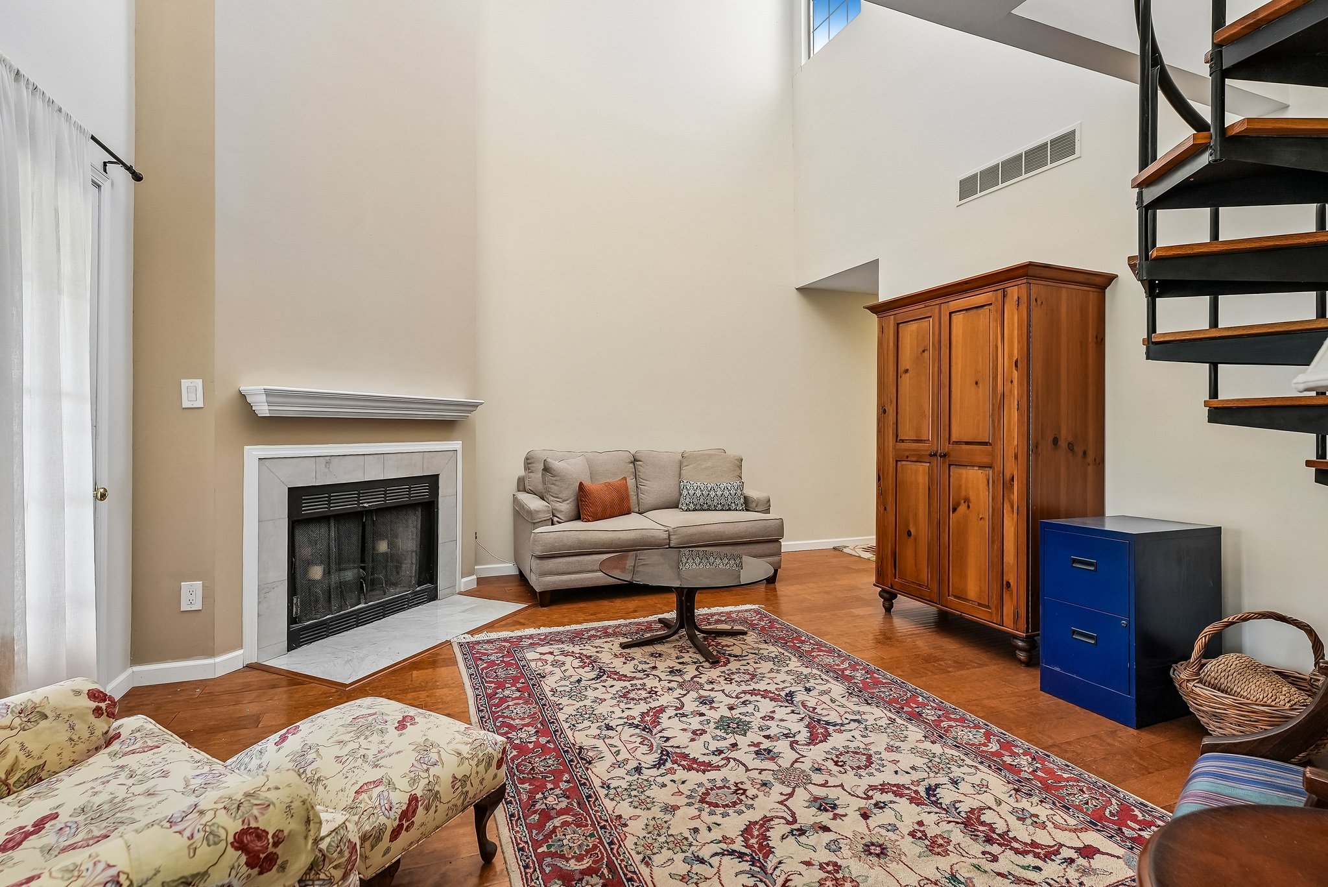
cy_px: 444
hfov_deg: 95.0
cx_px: 664
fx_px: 609
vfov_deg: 72.1
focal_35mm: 16
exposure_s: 1/15
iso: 640
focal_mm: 16.5
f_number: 7.1
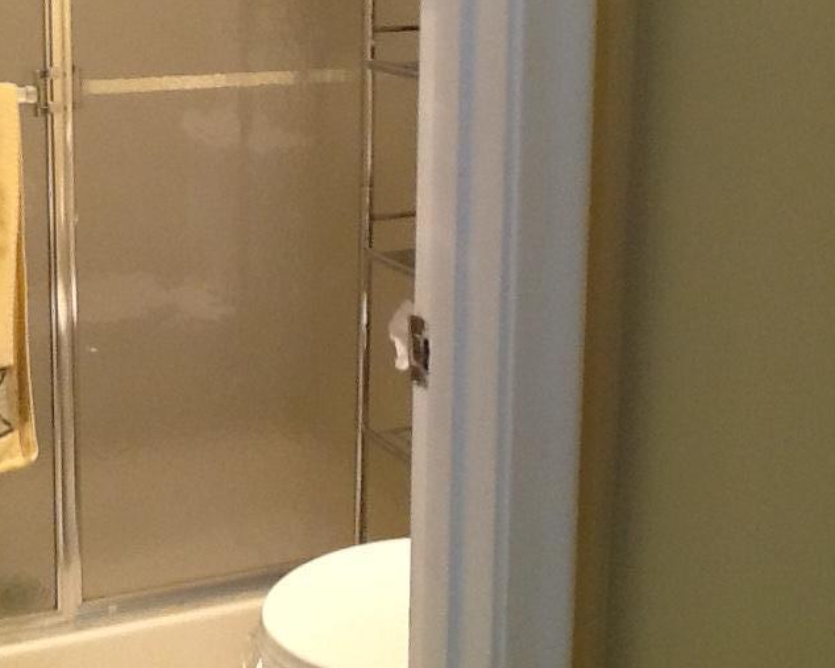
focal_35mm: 65
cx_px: 248
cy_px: 196
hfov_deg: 28.9
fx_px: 1606
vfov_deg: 23.3
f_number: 2.4
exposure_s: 1/33
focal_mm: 2.03
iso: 64
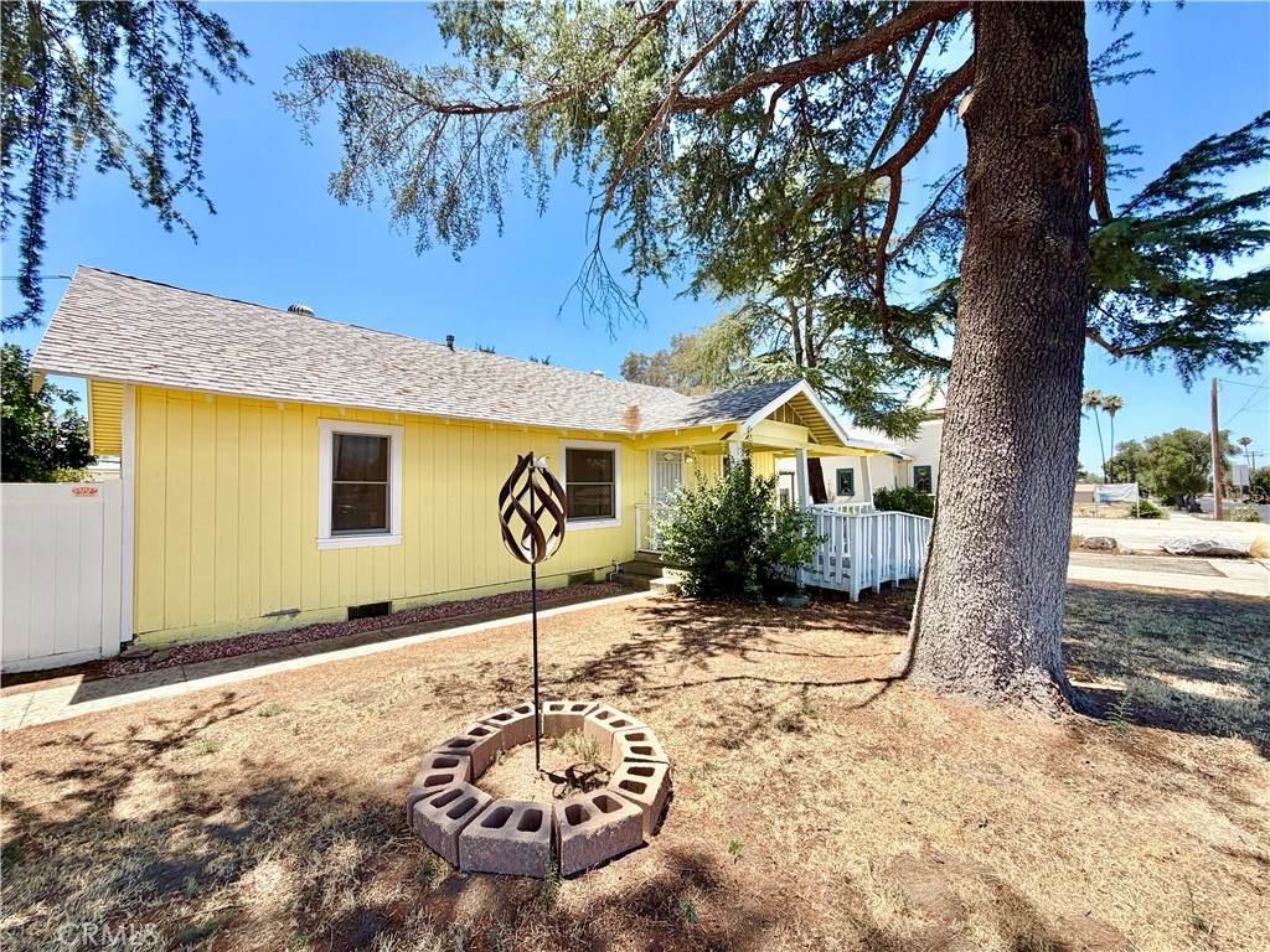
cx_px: 635
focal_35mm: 14
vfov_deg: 85.7
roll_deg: +0.6
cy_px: 476
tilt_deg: +2.5
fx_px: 514
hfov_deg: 102.1
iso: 32
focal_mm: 2.22
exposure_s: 1/770
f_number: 2.2
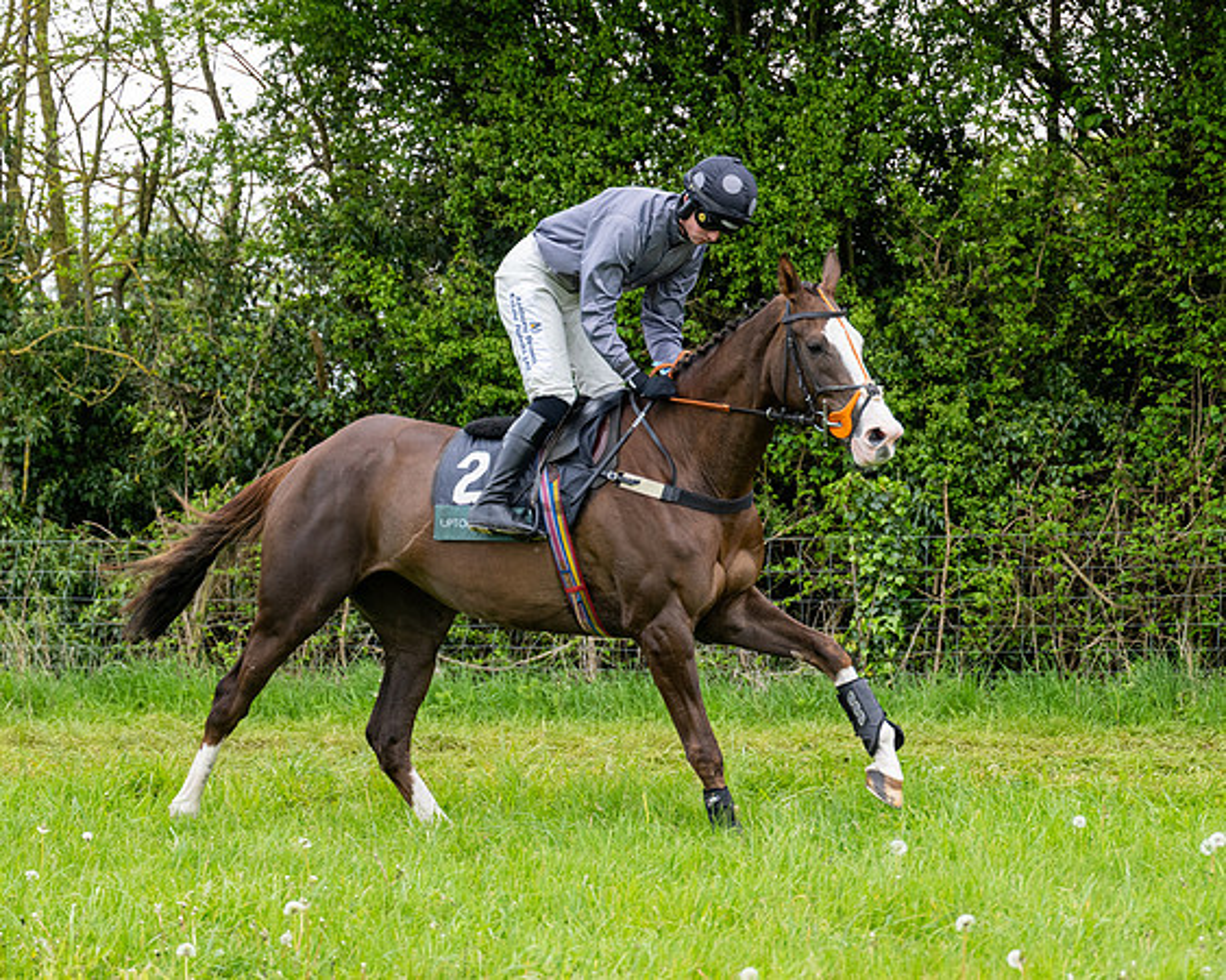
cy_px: 504
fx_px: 5000
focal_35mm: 138
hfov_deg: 14.0
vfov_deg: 11.2
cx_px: 601
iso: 800
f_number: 4
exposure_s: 1/1250
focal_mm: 98
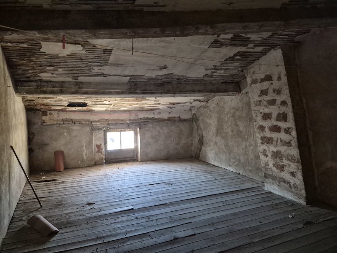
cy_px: 126
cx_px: 168
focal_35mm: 23
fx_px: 224
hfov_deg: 73.9
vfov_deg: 58.9
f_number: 1.8
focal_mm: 5.4
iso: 1600
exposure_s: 1/100
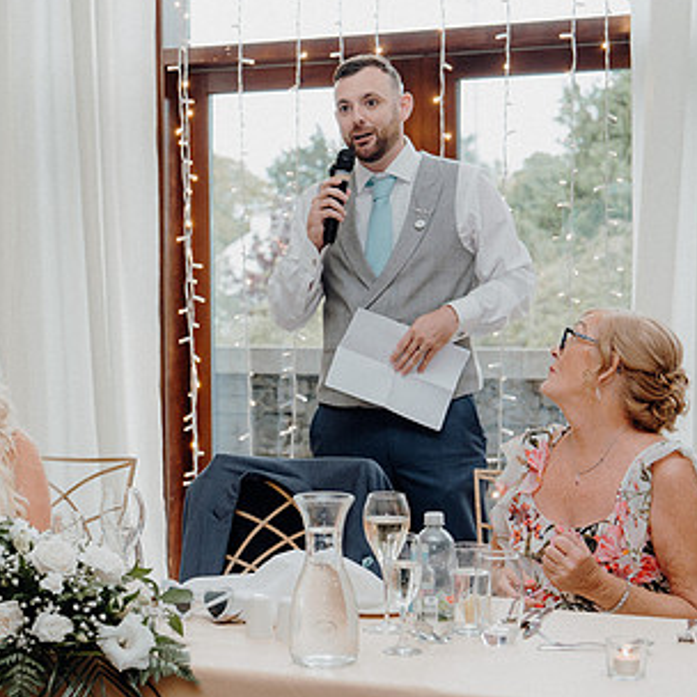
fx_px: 1663
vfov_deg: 23.6
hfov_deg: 23.4
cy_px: 428
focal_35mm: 73
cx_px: 163
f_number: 3.5
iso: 800
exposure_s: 1/160
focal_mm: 45
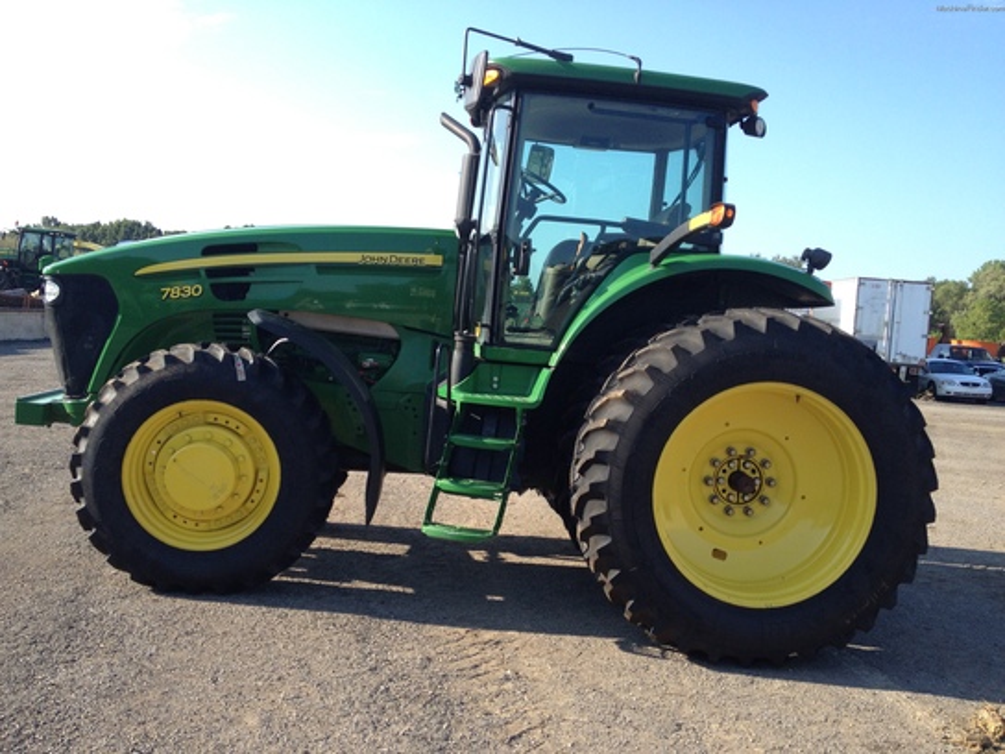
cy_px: 377
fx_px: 1016
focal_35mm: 35
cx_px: 502
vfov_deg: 40.7
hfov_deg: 52.6
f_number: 2.4
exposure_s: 1/849
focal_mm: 4.28
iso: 80
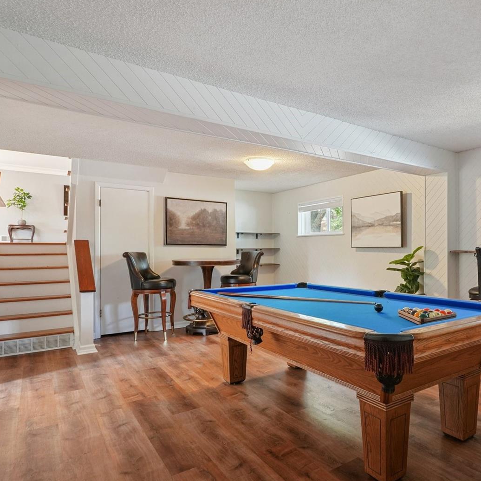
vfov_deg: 70.5
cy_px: 235
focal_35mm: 22
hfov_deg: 68.5
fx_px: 340
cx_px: 320
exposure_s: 1
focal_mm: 11
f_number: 8
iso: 500
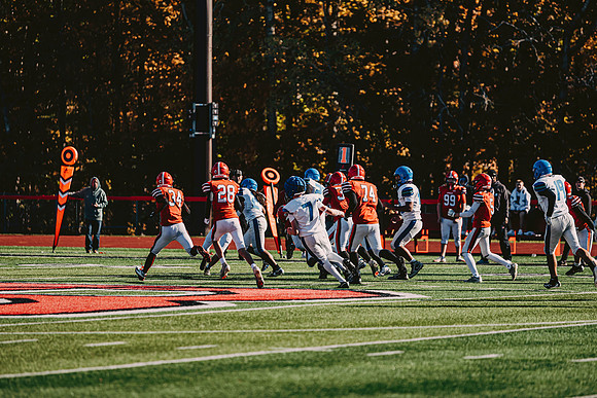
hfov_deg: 10.3
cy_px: 199
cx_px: 298
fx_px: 3317
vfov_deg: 6.9
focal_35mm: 200
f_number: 3.2
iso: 250
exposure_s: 1/2000
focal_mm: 200
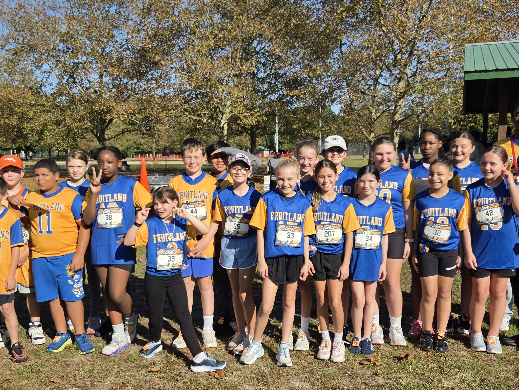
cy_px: 222
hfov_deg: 50.1
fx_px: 555
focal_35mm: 37
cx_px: 262
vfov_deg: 38.6
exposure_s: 1/4558
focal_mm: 5.4
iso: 80
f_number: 1.8
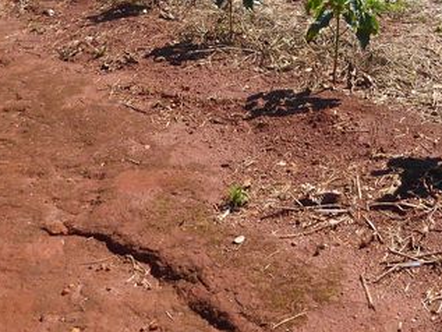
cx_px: 264
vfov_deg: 21.8
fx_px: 805
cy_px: -52
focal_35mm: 63
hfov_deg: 30.6
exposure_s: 1/500
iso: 80
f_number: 3.3
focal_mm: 4.3
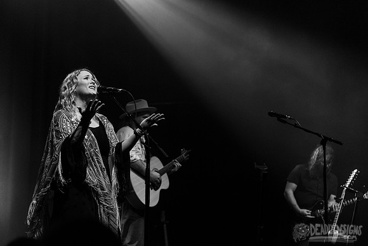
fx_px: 769
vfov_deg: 18.1
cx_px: 170
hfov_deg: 26.9
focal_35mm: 75
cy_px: 114
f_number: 3.2
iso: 2500
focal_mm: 70
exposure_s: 1/200
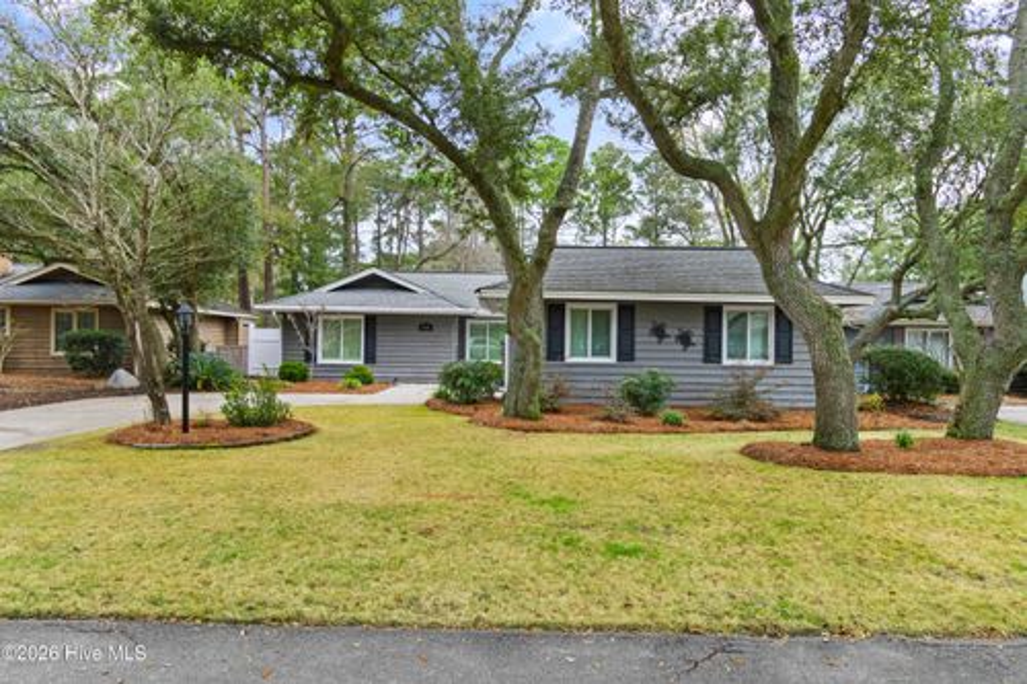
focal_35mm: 24
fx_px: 684
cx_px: 514
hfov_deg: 73.8
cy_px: 342
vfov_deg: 53.1
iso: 100
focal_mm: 16
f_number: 5.3
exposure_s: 1/8
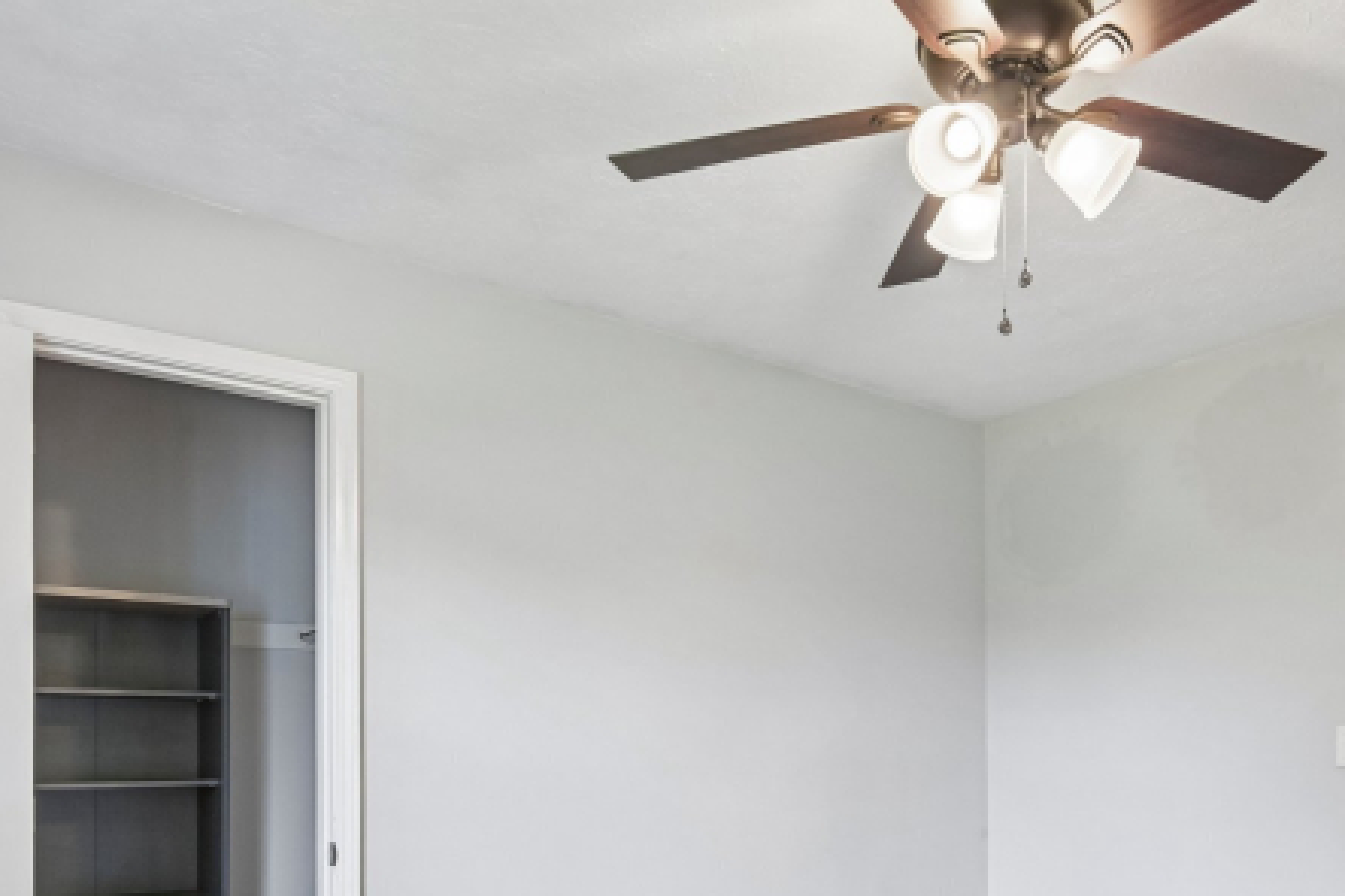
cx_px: 769
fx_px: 1009
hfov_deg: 67.0
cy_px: 739
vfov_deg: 45.1
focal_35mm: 27
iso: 400
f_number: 8
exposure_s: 1/15
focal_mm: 16
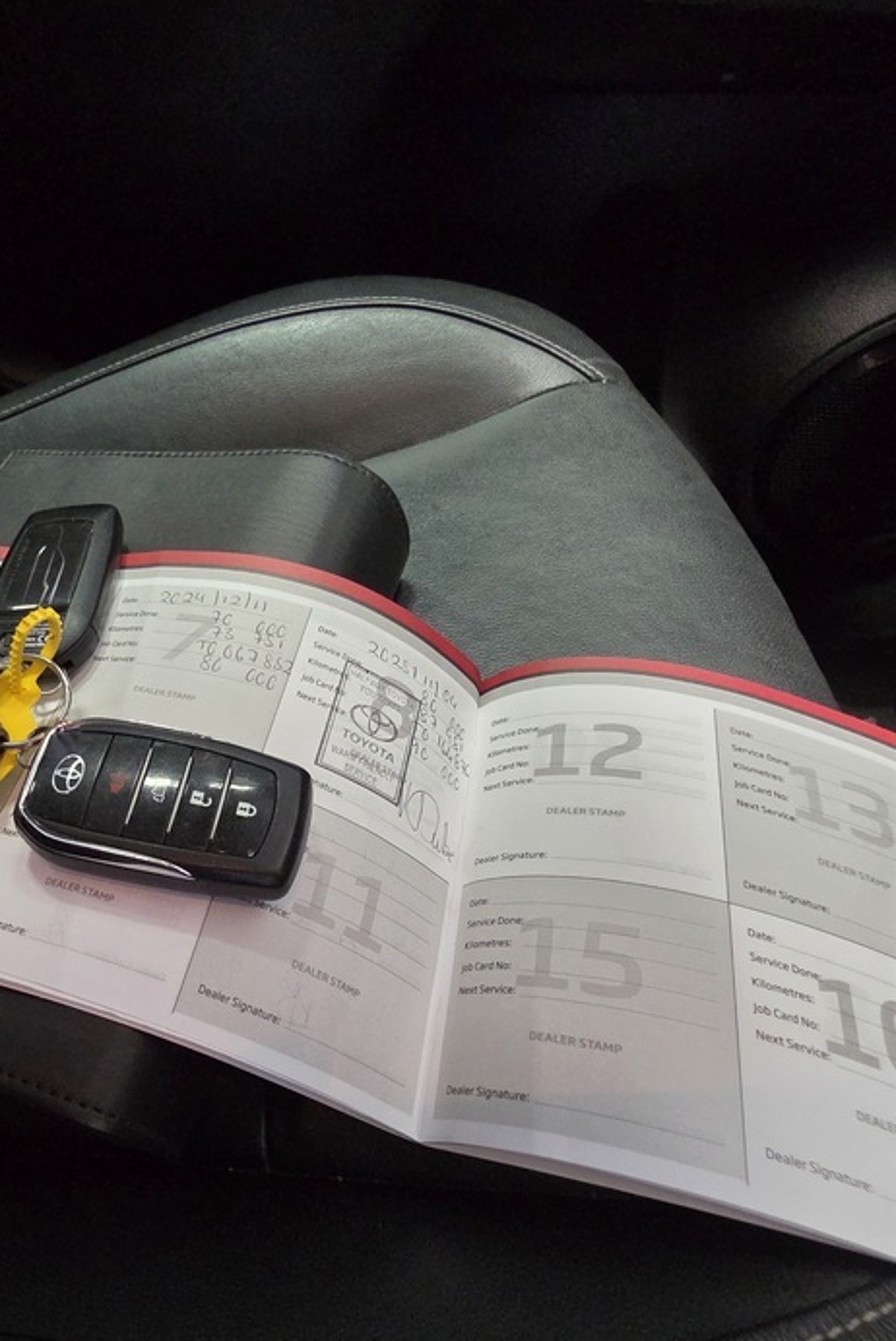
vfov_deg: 83.7
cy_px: 736
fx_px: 746
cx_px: 192
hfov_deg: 57.8
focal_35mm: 20
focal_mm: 2.2
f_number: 2.2
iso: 640
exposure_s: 1/50
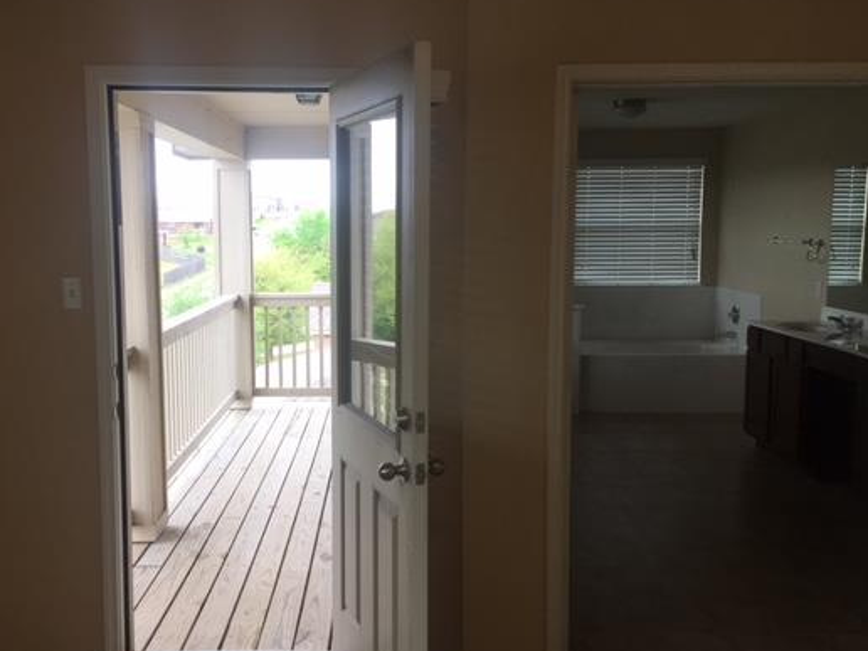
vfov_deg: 39.7
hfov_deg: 51.3
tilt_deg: -4.8
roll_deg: +0.5
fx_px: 903
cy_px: 326
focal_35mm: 36
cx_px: 390
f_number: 2.2
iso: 40
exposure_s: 1/120
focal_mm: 4.15
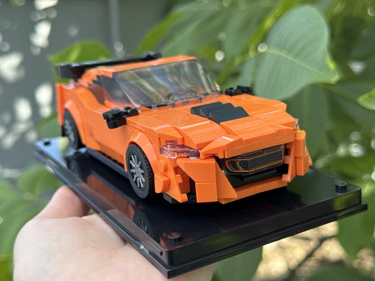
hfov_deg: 39.7
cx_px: 188
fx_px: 520
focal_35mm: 48
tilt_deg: -15.2
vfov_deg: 30.3
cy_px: 140
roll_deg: +5.3
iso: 64
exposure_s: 1/356
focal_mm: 6.76
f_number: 1.78
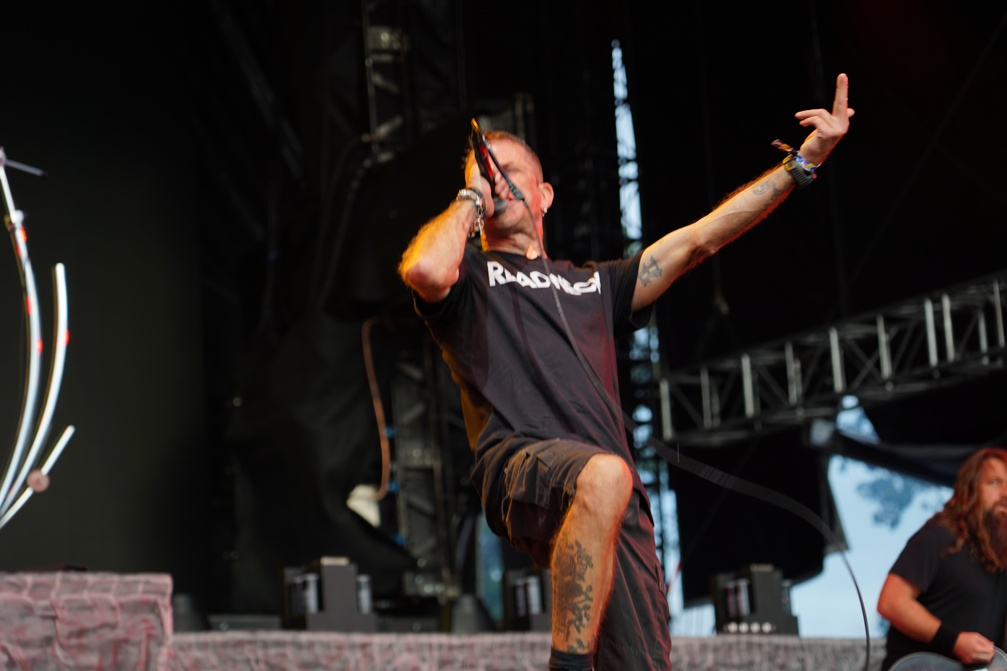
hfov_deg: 20.8
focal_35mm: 98
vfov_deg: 14.0
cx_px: 504
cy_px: 336
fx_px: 2741
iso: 160
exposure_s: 1/100
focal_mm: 98
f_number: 4
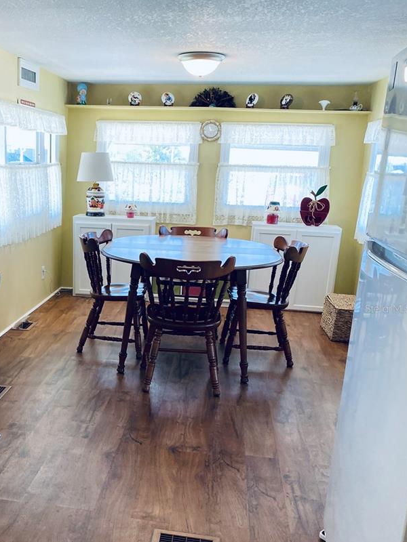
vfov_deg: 47.7
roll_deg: -2.6
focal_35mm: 39
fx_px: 611
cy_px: 308
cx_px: 108
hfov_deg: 36.1
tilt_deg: -15.1
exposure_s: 1/120
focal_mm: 4.25
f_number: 1.8
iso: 80
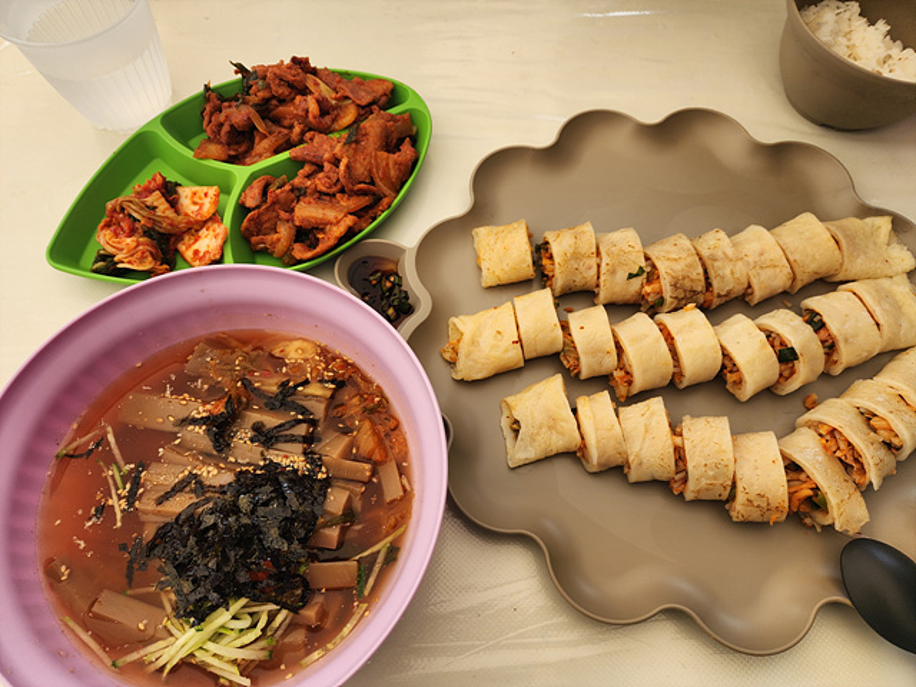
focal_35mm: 23
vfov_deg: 58.9
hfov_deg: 73.9
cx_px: 458
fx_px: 609
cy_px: 344
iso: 12
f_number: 1.8
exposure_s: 1/230
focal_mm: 6.4
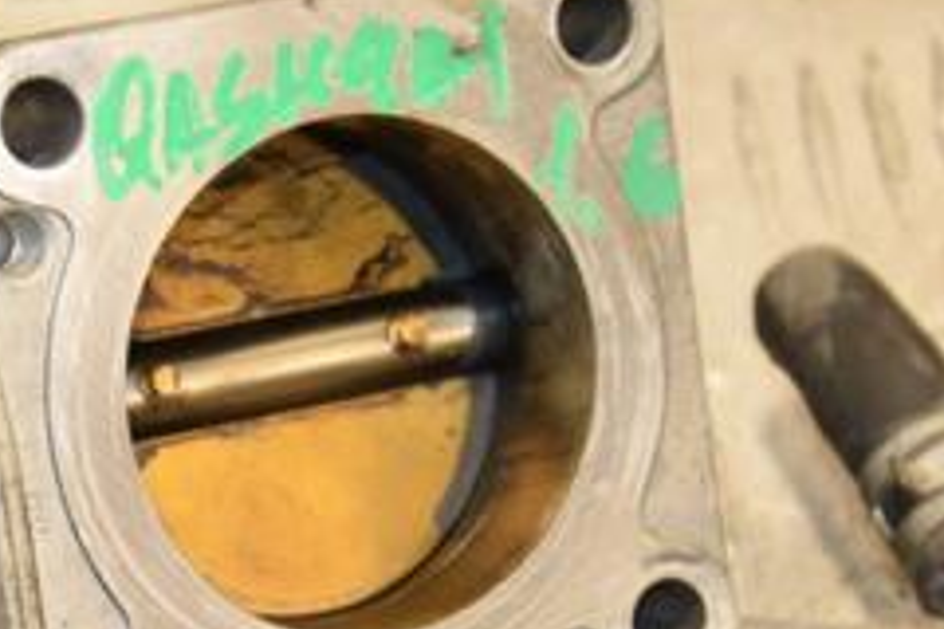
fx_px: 6870
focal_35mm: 262
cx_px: 177
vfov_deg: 5.2
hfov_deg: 7.8
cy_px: 609
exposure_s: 1/200
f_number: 5.3
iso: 800
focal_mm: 70
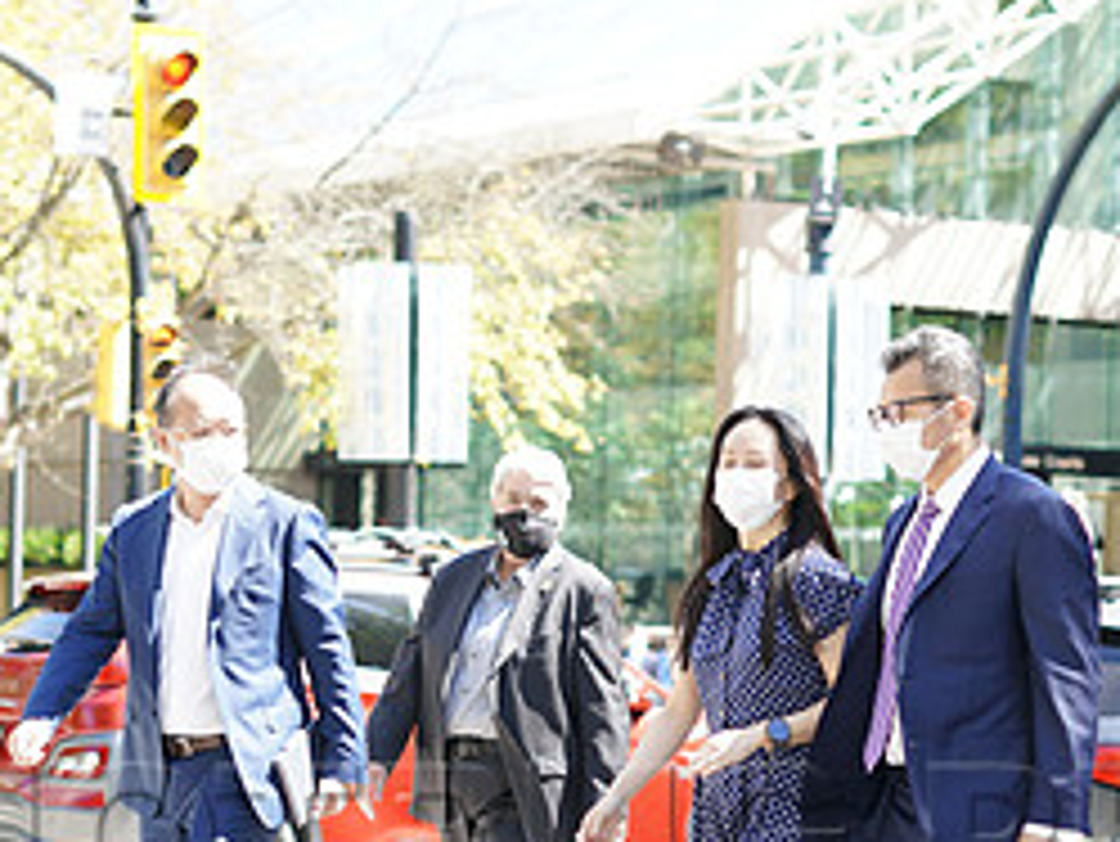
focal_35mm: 112
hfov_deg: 17.6
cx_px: 603
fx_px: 3626
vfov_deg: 13.1
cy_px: 795
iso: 200
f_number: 2.2
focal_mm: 50
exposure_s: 1/500
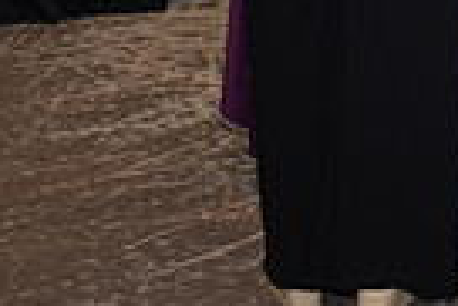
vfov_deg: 6.9
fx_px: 2445
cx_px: 909
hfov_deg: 9.9
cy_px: -324
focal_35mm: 192
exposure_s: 1/60
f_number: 5
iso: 200
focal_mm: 30
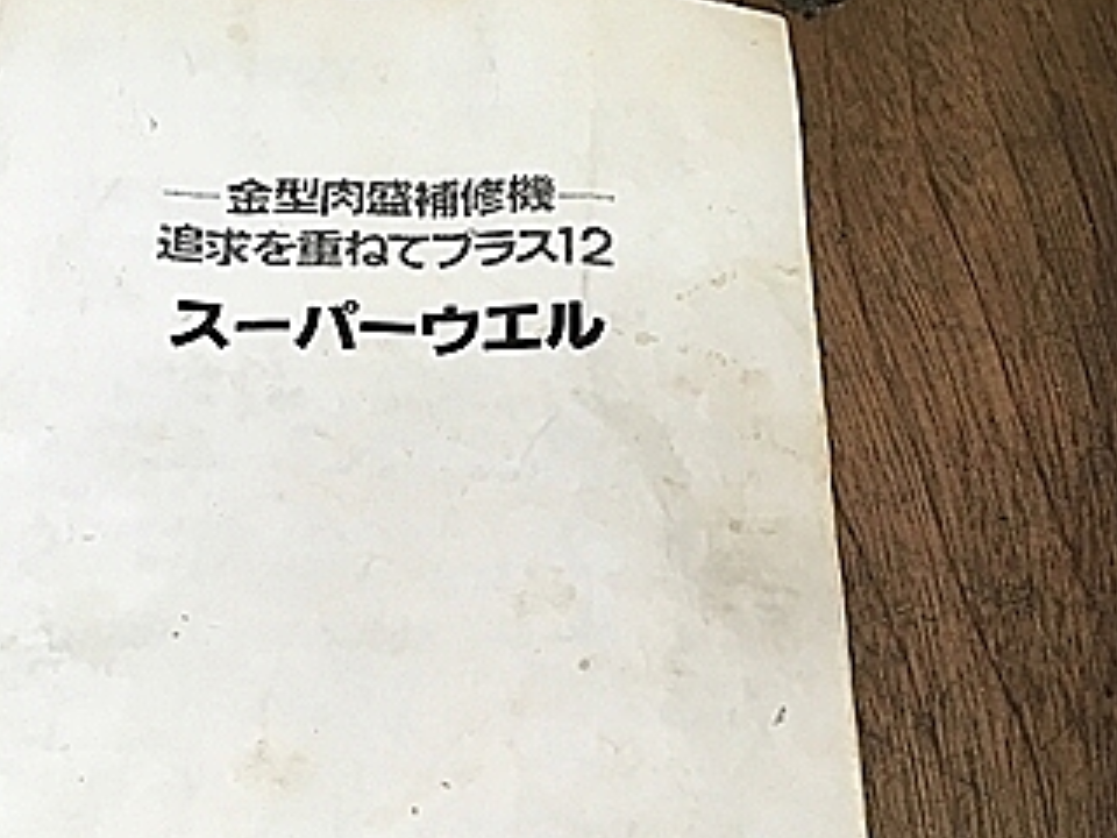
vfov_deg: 25.2
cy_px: 475
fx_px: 1872
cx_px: 457
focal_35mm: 58
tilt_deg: -60.7
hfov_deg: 33.1
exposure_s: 1/30
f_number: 2.2
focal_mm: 4.15
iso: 50
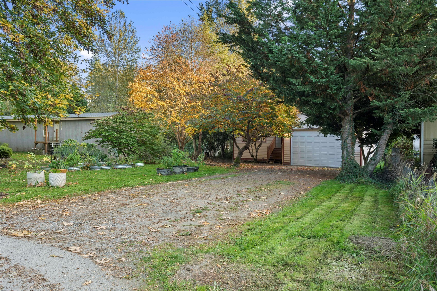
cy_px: 146
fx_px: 316
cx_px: 218
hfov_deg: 69.4
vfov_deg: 49.5
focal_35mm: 26
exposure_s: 1/4
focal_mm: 26
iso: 200
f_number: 8
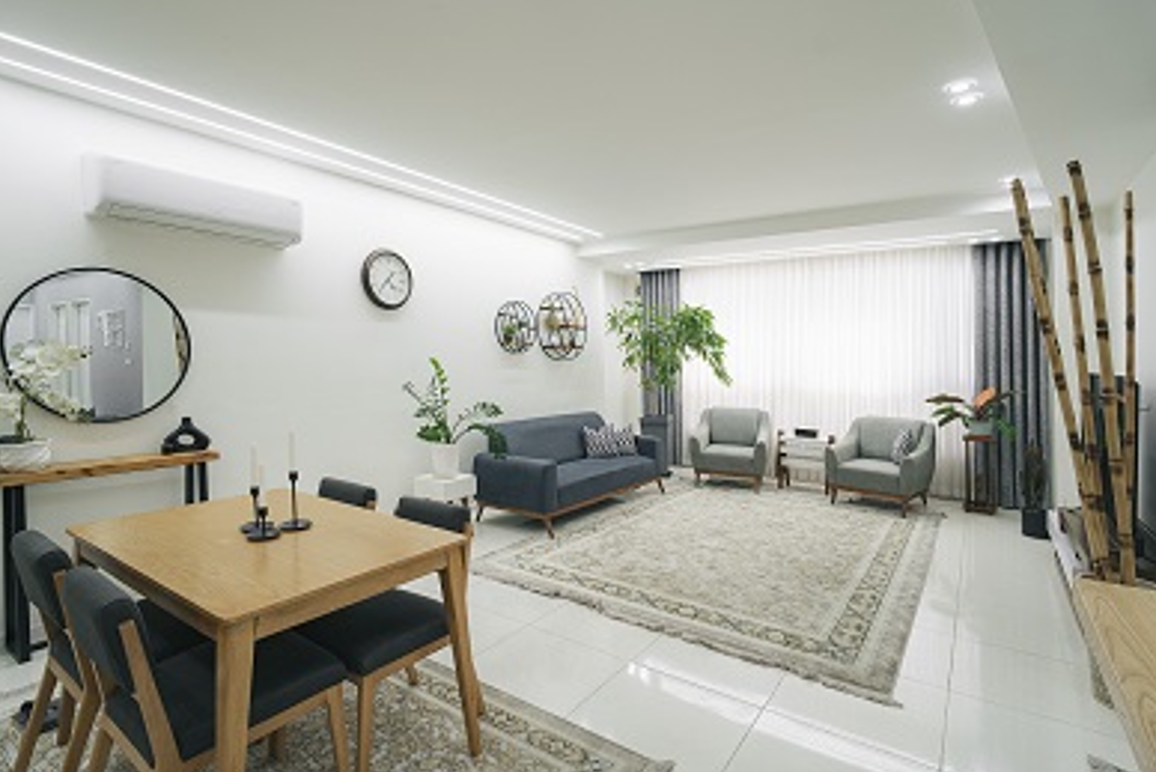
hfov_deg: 93.2
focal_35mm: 17
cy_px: 398
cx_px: 563
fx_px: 546
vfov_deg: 70.5
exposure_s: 1/80
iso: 800
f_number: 8
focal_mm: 16
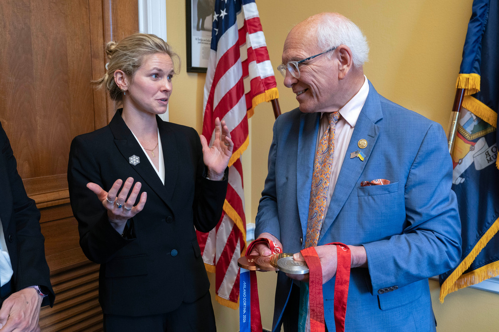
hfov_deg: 58.7
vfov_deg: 41.1
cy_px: 166
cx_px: 250
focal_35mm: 32
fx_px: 443
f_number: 5
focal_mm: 32
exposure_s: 1/160
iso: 2500
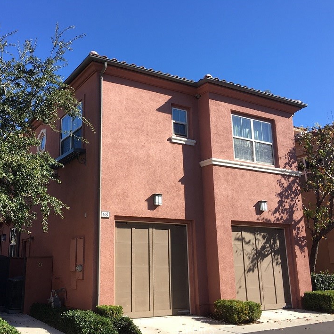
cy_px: 166
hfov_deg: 46.9
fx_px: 382
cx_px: 128
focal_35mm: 35
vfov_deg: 47.2
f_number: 2.2
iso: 25
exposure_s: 1/646
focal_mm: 4.15
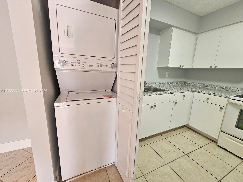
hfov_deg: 106.2
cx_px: 122
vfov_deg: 89.9
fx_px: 91
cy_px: 91
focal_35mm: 13
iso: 160
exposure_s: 1/60
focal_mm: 2.2
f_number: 2.2
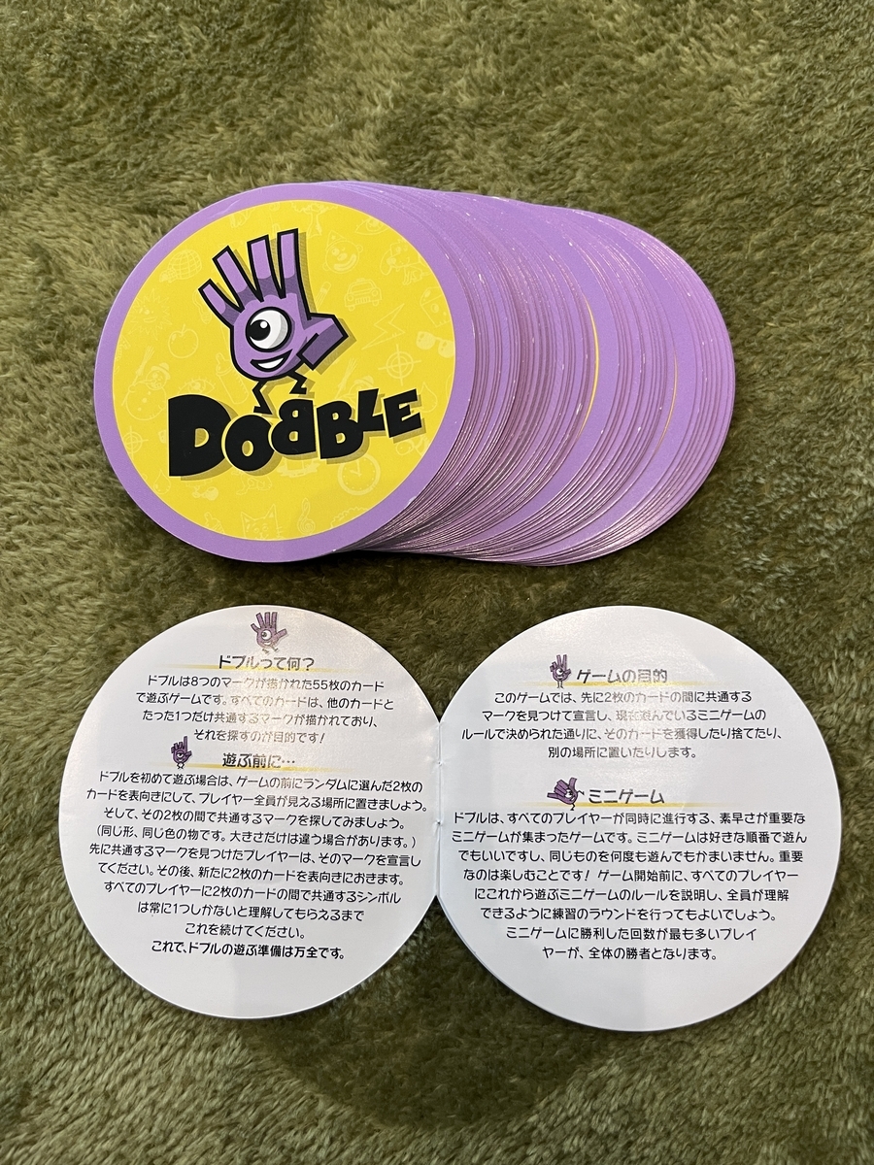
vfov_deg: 67.3
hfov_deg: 53.1
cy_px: 582
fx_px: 875
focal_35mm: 26
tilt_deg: -79.4
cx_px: 437
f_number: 1.6
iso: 100
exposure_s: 1/60
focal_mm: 5.1
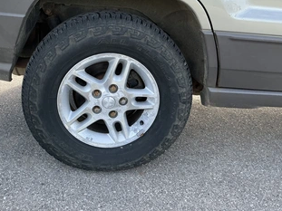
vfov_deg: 39.4
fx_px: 293
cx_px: 112
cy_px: 83
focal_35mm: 36
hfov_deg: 51.0
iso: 20
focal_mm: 3
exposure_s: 1/185
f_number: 1.8
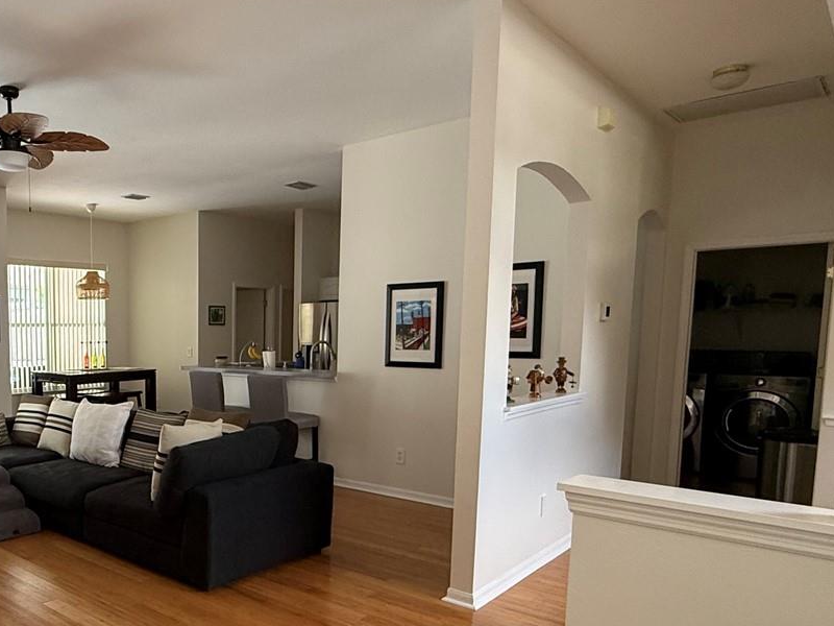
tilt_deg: -5.5
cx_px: 154
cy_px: 401
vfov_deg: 49.1
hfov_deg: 58.1
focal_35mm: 28
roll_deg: +0.5
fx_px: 675
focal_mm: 2.22
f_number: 2.2
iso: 200
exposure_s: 1/99
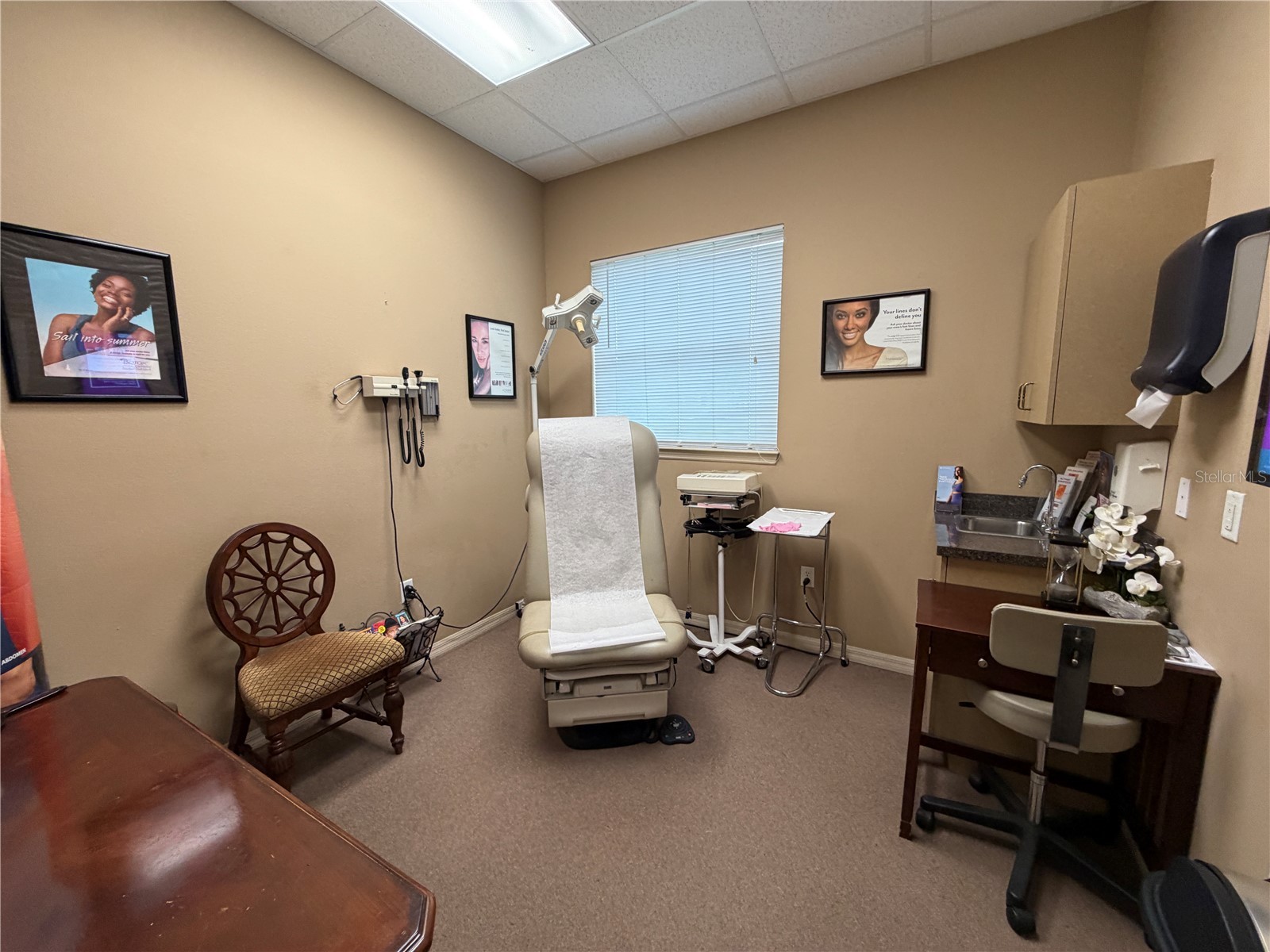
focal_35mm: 14
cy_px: 476
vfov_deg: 85.7
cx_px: 635
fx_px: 514
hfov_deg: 102.1
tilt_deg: -6.8
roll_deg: +1.0
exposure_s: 1/60
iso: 200
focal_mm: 2.22
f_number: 2.2
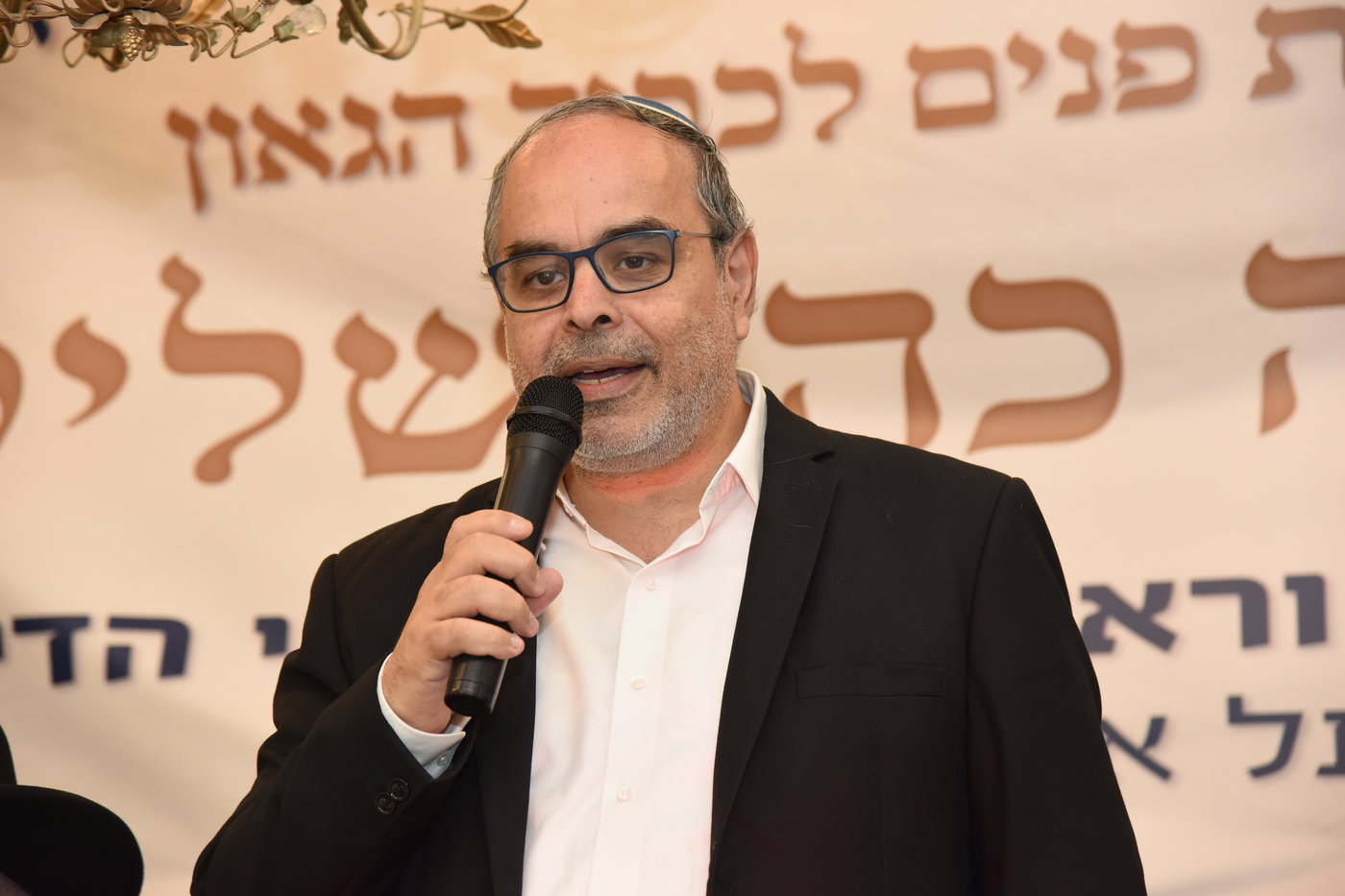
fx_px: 4109
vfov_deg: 12.4
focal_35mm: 110
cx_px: 672
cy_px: 448
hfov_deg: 18.6
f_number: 5
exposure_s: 1/125
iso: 1250
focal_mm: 110
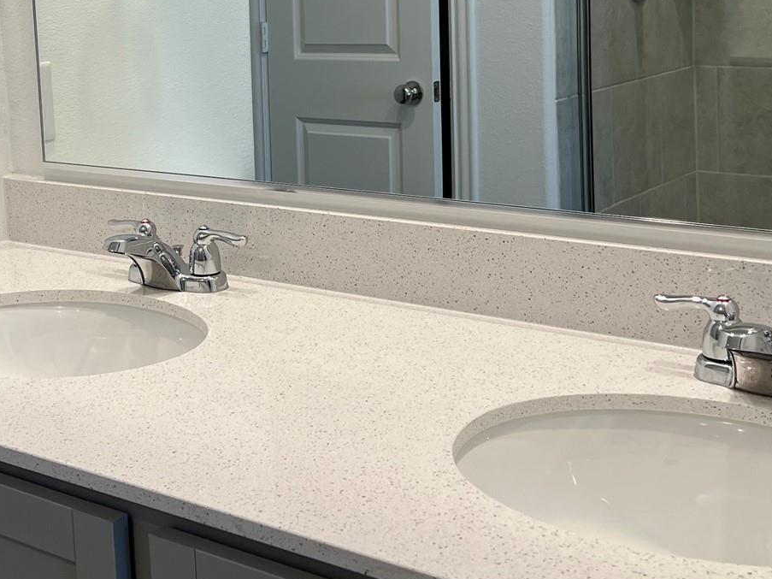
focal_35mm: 59
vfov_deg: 24.4
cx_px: 251
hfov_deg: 32.4
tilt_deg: -7.8
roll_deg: +3.2
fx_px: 1316
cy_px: 113
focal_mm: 5.7
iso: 64
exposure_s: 1/120
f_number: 1.5
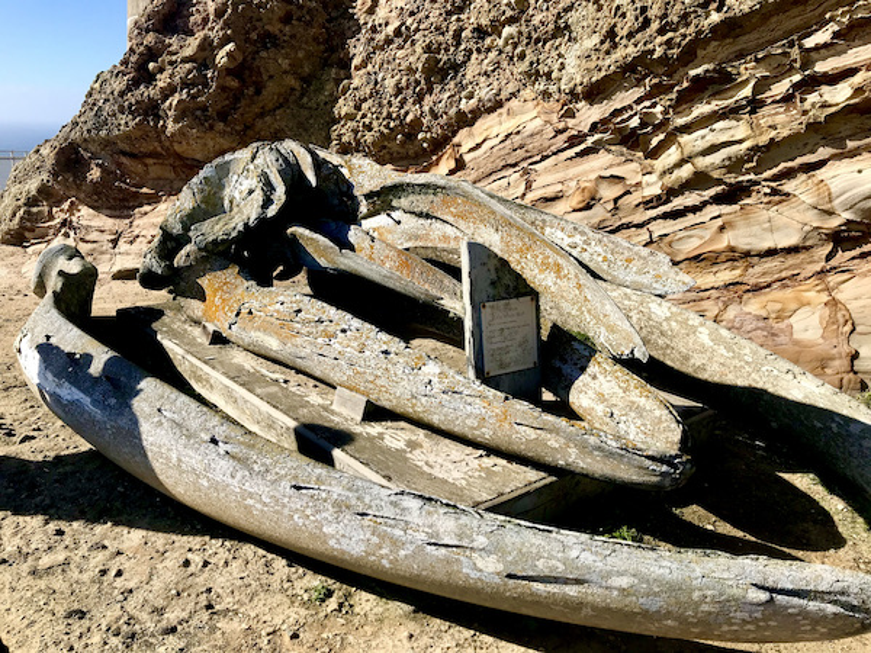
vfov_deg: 49.7
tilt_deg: -14.6
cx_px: 436
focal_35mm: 28
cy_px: 326
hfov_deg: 63.4
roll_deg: -3.0
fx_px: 705
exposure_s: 1/2817
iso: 20
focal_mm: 3.99
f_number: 1.8
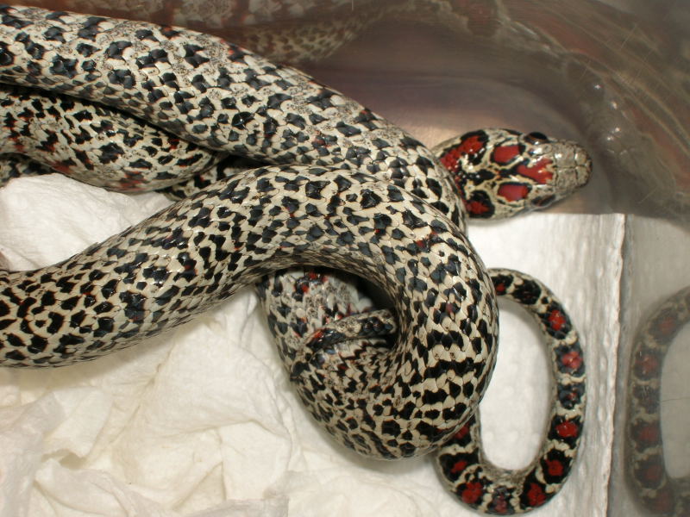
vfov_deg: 22.3
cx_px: 345
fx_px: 1316
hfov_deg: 29.4
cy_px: 258
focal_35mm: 66
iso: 50
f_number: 6.4
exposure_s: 1/60.1
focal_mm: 11
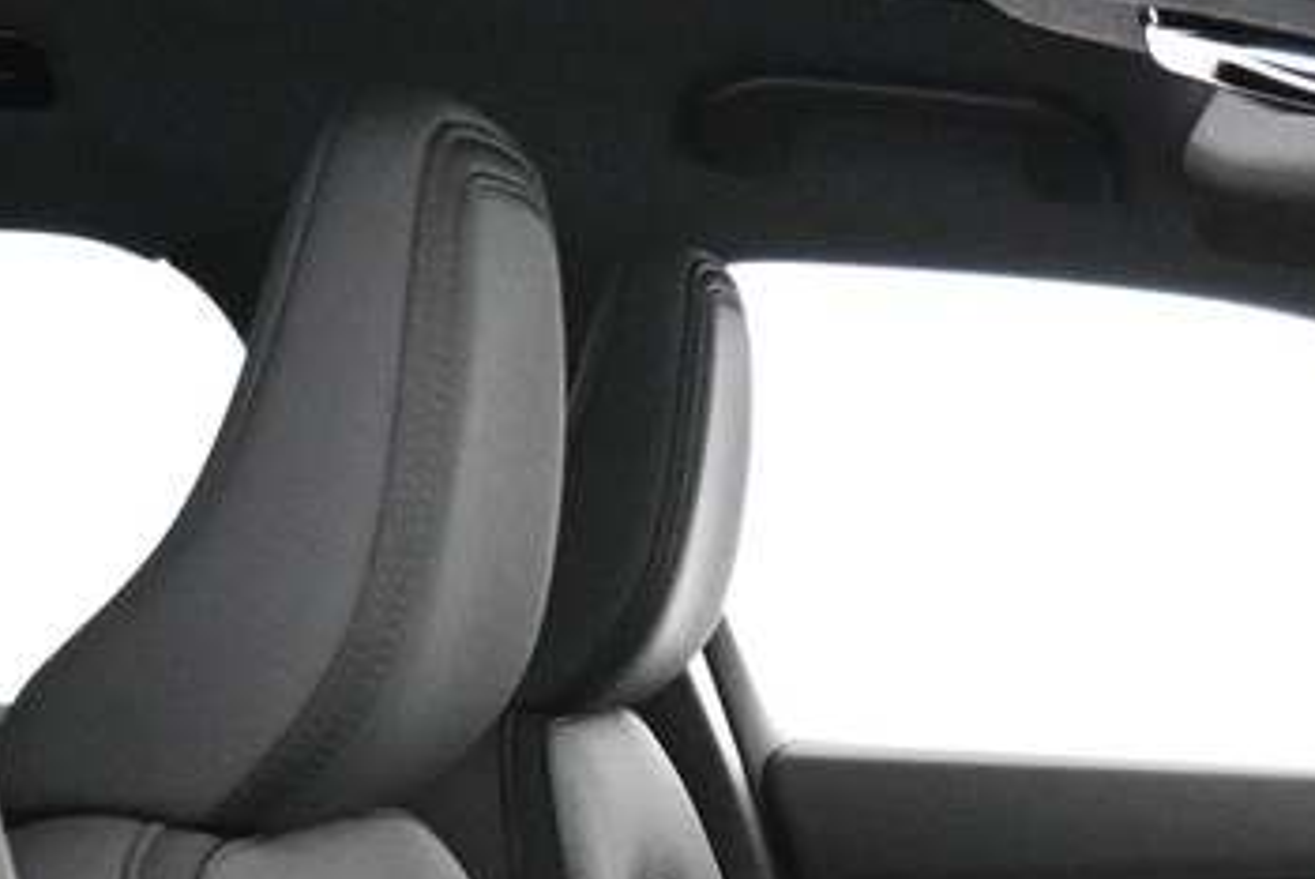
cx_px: 1525
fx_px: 4058
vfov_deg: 11.8
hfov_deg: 17.6
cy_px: 1330
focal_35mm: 111
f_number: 3.5
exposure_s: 1/40
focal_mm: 16
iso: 4000
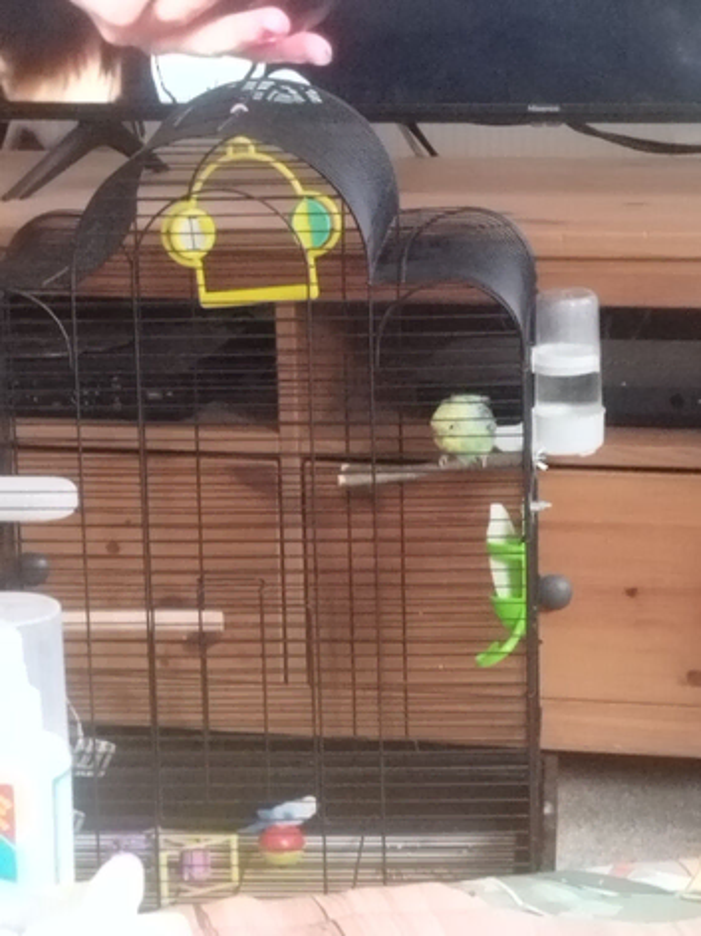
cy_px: 468
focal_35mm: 25
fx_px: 675
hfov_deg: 54.9
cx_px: 350
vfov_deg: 69.4
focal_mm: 5.95
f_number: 1.89
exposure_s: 1/25
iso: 320
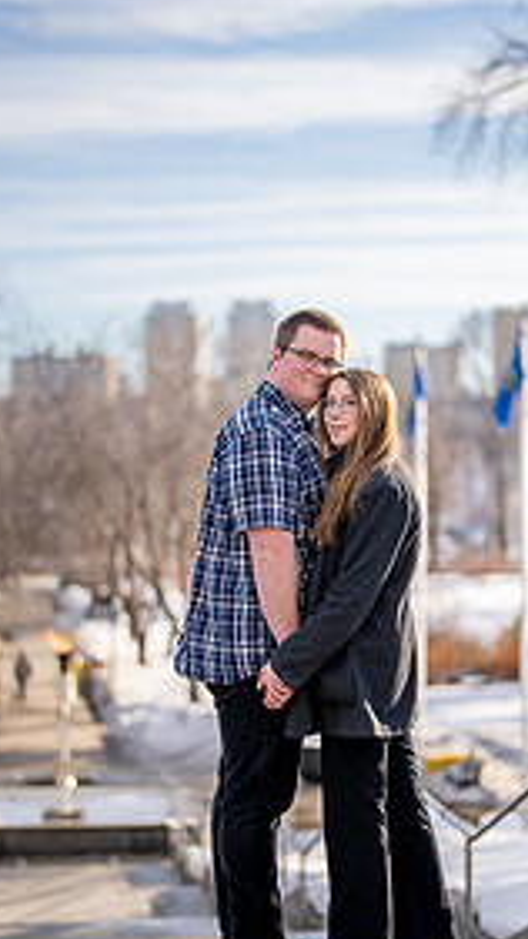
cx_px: 287
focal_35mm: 84
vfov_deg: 25.3
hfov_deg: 14.4
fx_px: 2091
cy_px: 538
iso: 100
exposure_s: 1/6400
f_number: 1.2
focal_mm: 50
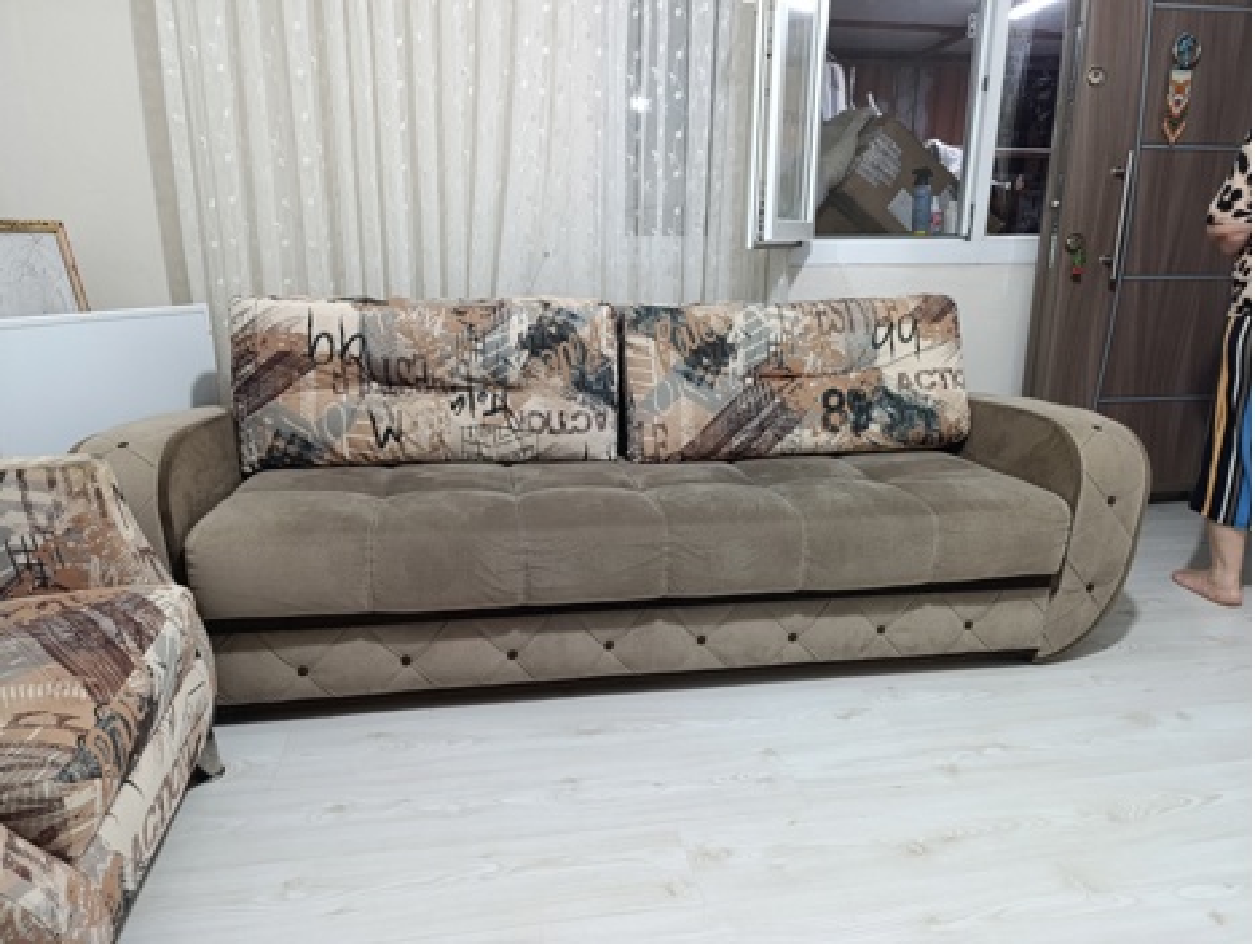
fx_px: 835
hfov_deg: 73.9
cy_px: 472
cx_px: 628
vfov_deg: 59.0
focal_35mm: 23
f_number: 1.6
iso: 1250
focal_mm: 6.14
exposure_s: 1/50
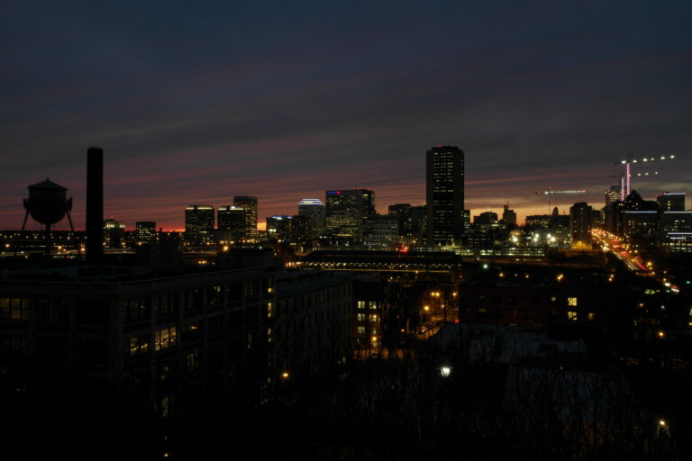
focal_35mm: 30
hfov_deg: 61.9
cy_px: 230
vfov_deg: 43.6
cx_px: 346
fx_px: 577
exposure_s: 10
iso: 200
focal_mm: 20
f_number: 22
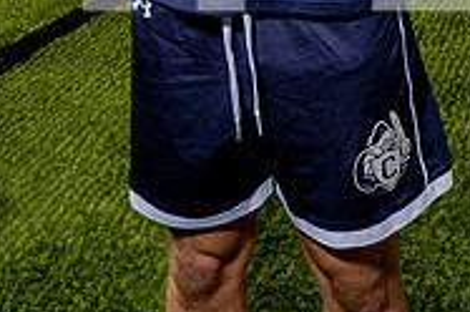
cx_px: 173
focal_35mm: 94
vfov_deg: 13.1
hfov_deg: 21.7
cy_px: -242
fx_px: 1225
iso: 100
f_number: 14
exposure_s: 1/250
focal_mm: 39
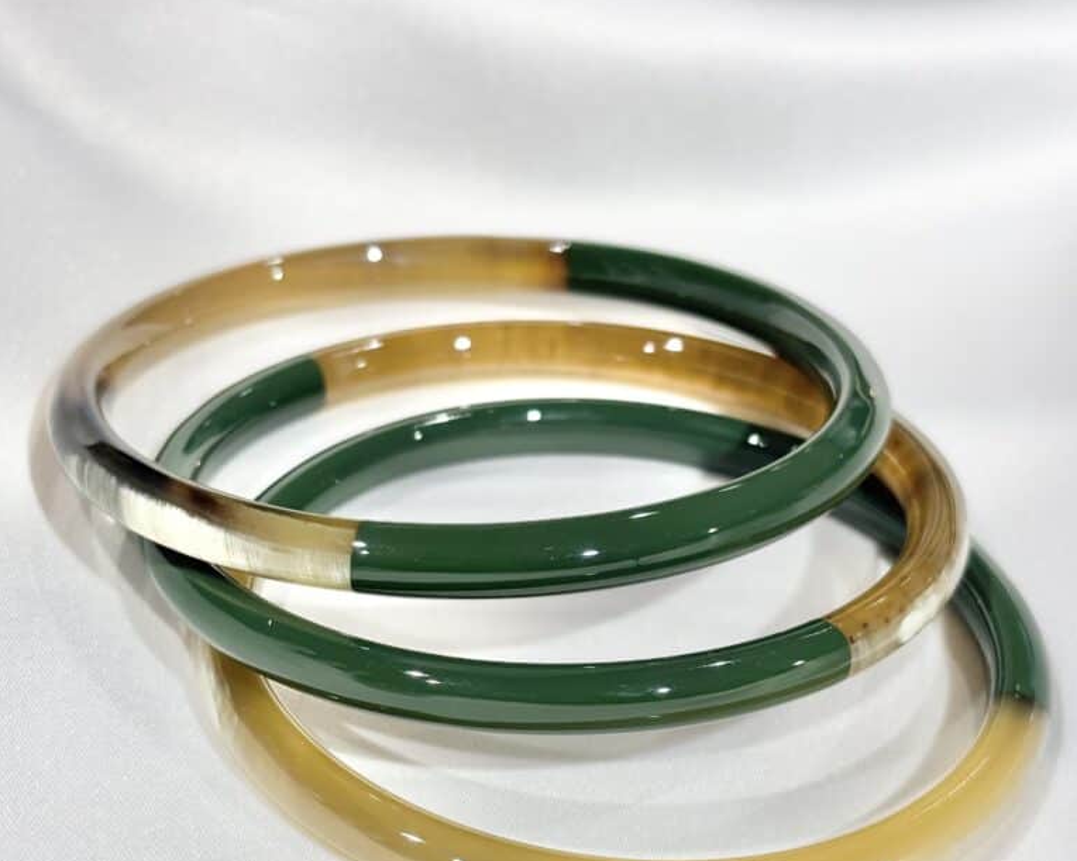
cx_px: 538
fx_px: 2167
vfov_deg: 22.2
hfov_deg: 27.9
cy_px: 690
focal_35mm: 68
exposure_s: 1/183
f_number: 1.6
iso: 32
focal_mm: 5.96
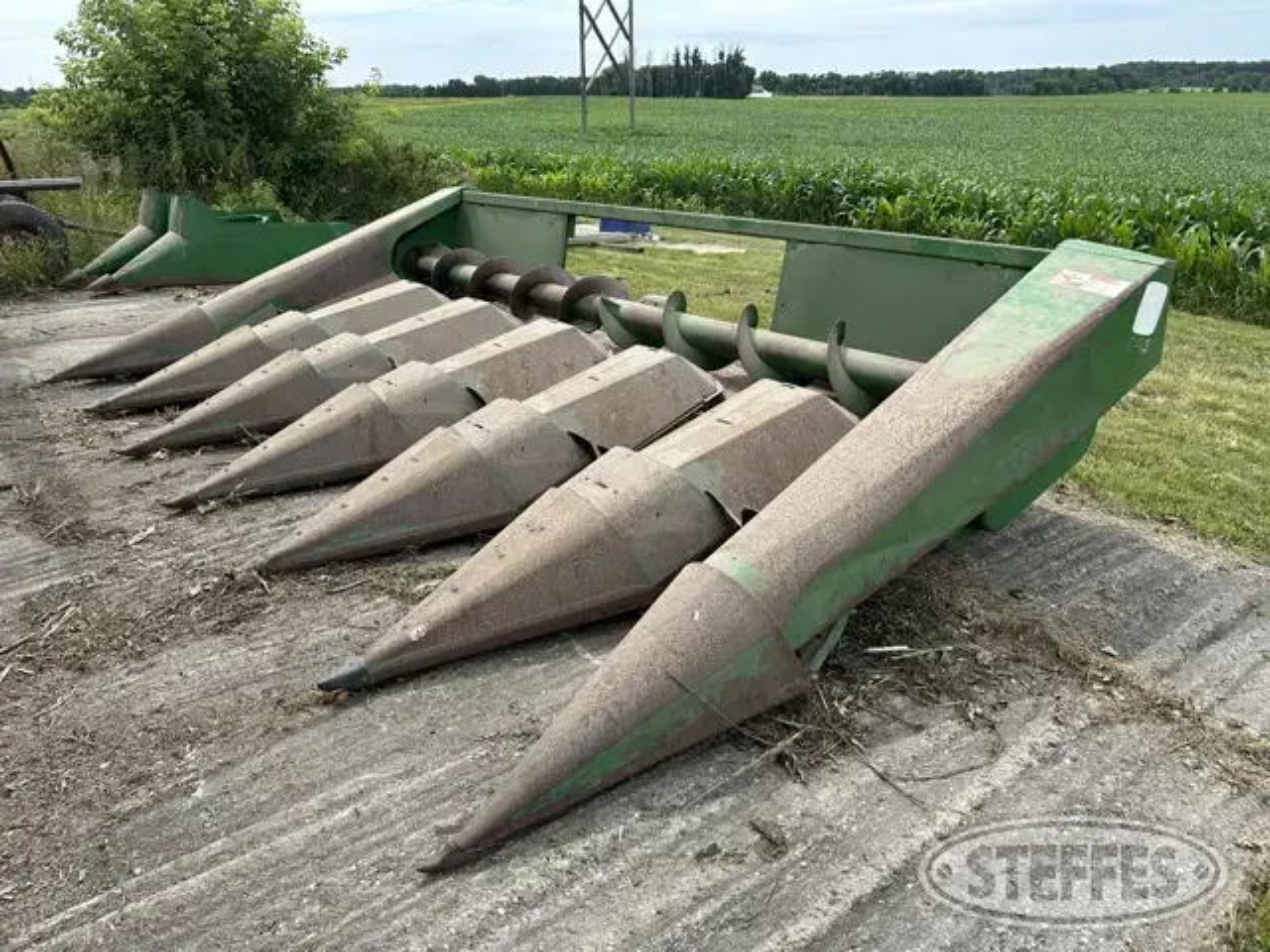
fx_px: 881
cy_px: 476
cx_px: 635
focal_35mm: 24
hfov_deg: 71.6
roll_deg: +0.0
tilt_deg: -23.0
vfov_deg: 56.8
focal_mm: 6.86
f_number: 1.78
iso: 80
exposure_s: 1/2809
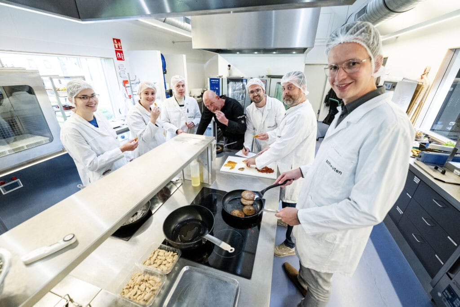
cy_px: 154
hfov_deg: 104.2
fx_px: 179
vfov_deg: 81.2
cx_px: 230
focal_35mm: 14
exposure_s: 1/400
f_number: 4
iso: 1600
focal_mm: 14
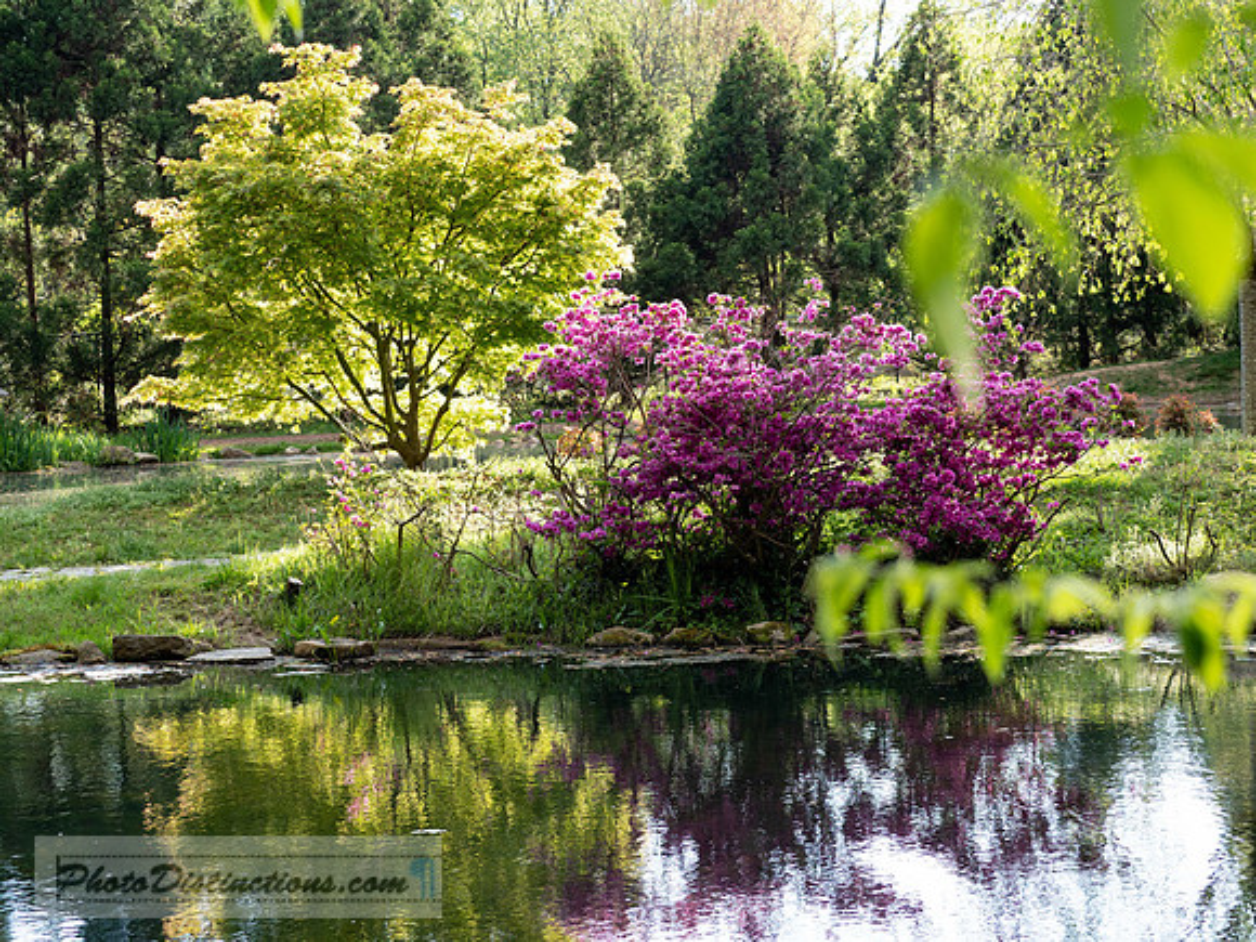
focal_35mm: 80
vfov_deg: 18.4
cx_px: 628
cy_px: 471
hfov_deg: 24.4
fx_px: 2903
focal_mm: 40
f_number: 3.5
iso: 200
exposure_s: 1/250
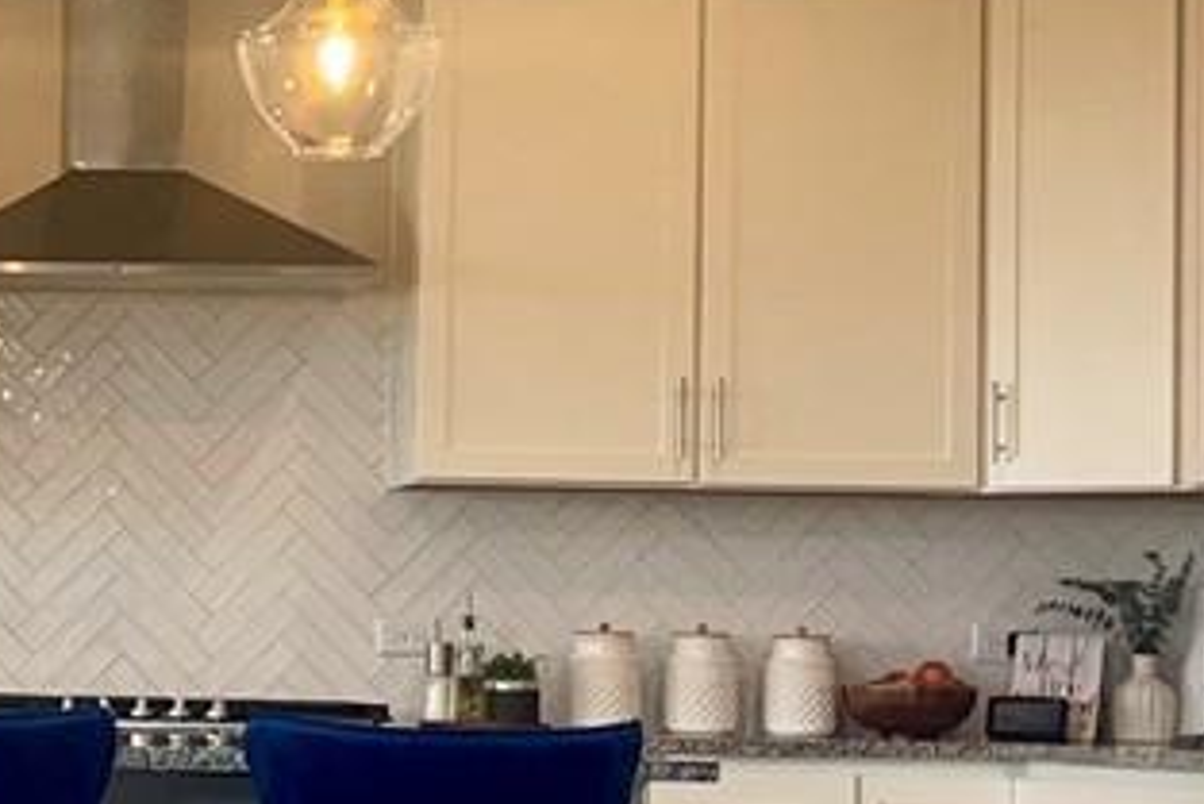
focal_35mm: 133
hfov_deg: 14.6
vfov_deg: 10.3
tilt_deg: +1.4
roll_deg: -1.6
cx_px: -489
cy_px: 469
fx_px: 4450
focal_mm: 5.1
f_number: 1.6
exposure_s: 1/120
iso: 80
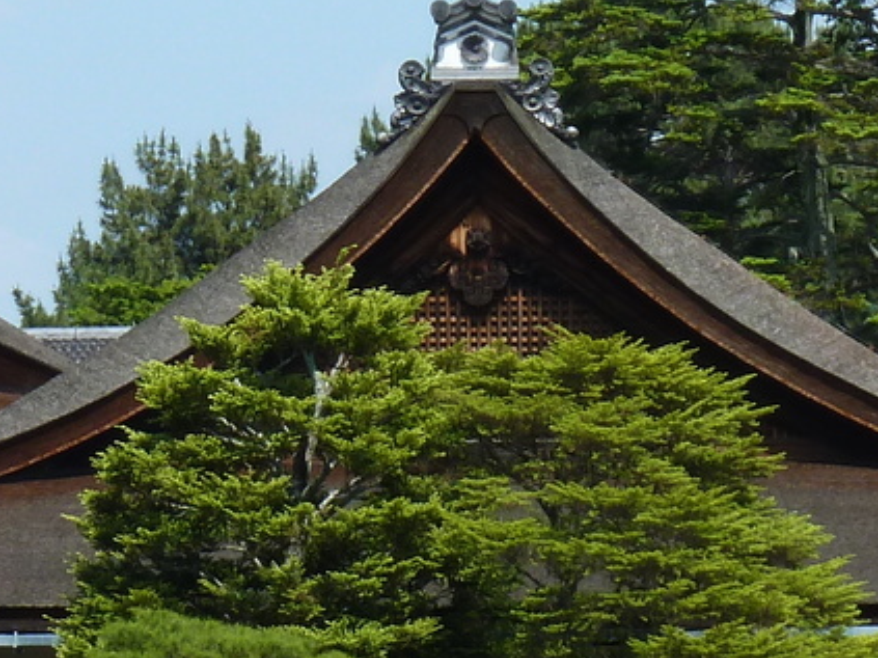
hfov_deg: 4.7
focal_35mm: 420
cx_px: -27
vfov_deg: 3.5
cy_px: 538
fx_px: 10650
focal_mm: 18.2
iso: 80
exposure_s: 1/400
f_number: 4.4
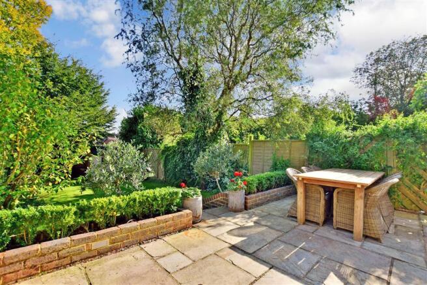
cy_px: 142
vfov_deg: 77.3
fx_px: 178
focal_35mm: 15
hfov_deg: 100.4
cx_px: 214
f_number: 11
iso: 400
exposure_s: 1/500
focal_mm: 10
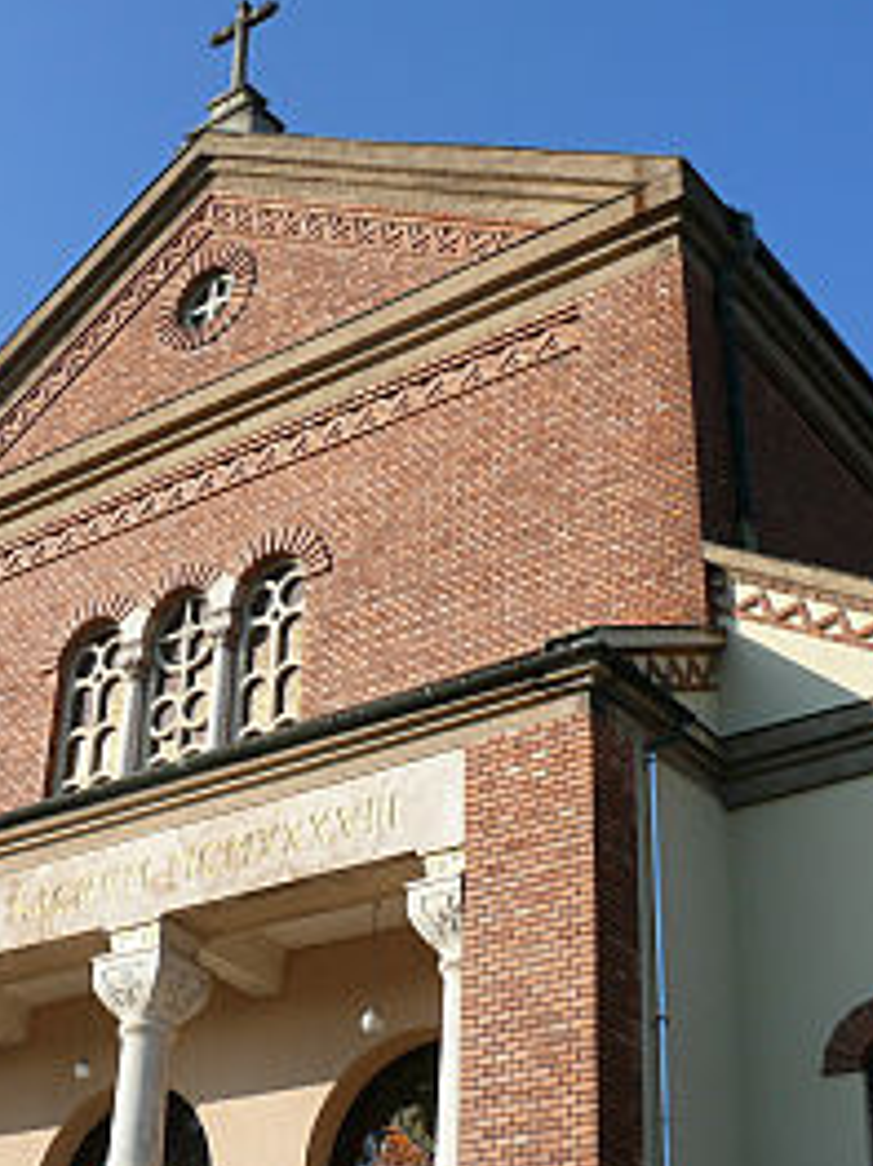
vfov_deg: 32.2
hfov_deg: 23.6
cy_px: 599
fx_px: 2019
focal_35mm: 60
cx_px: 58
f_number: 5.6
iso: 100
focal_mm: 7.4
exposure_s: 1/400
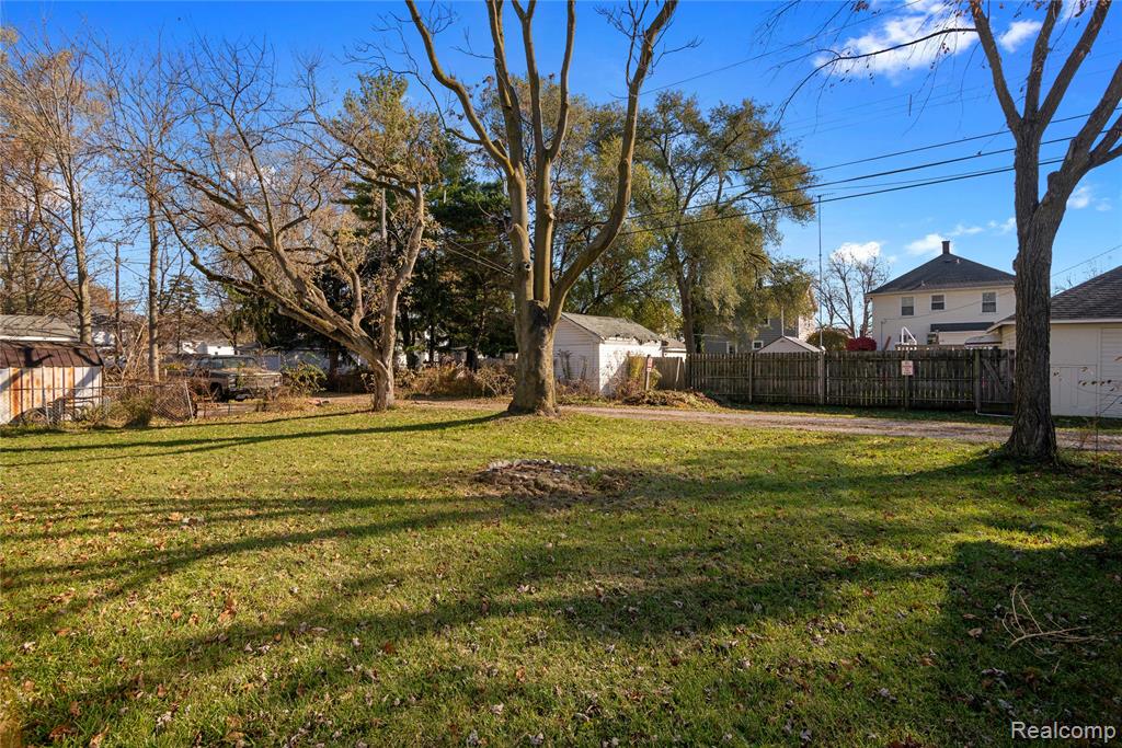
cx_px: 561
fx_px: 935
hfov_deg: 61.9
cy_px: 374
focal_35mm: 30
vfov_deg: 43.6
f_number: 9
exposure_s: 1/640
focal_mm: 30
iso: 320
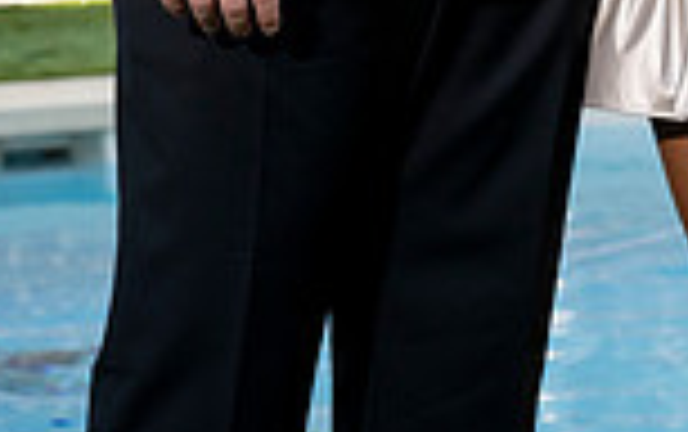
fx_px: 5894
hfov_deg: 6.7
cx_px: 504
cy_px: -472
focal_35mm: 314
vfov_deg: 4.1
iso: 400
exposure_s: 1/200
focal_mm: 105
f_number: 5.6
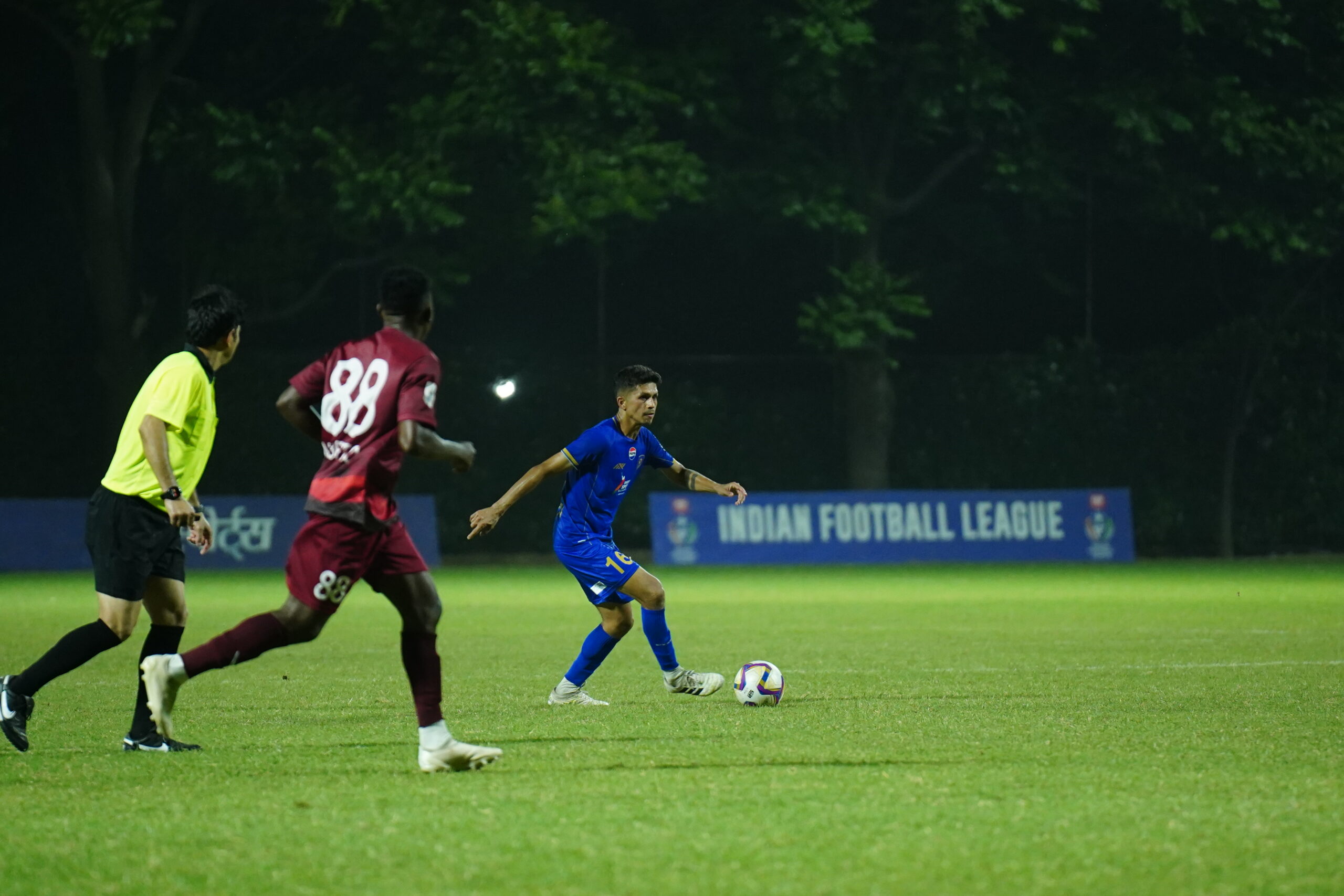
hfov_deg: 7.6
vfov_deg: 5.1
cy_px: 448
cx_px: 672
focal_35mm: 270
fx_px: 10080
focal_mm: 180
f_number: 2.8
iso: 2500
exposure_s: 1/1000
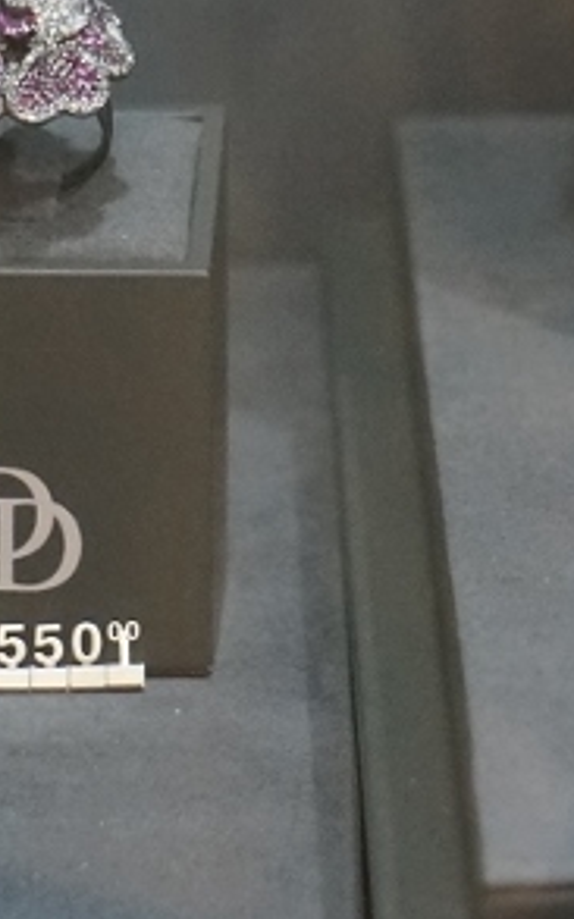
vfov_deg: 5.9
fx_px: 8934
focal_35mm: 357
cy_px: 133
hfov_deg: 3.7
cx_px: 405
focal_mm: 67
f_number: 4.5
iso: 3200
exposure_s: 1/125
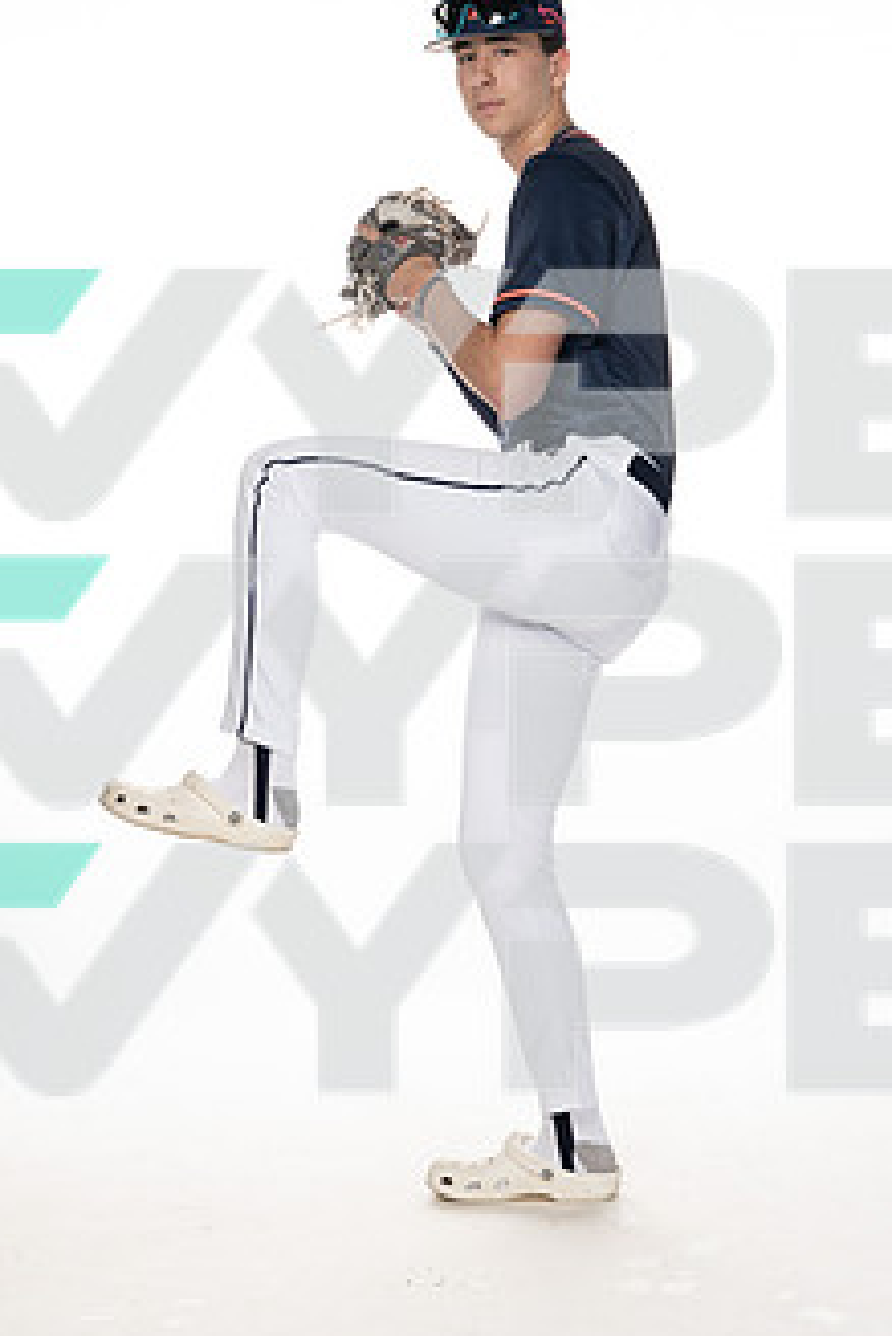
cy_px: 684
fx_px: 2599
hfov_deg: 19.5
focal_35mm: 70
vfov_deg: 28.8
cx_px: 464
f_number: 6.3
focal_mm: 51
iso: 400
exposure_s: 1/250
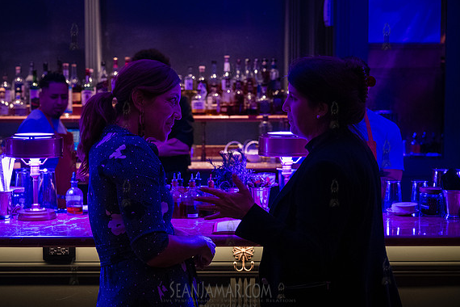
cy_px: 161
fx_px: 779
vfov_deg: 22.3
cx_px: 202
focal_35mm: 61
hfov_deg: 32.8
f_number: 3.5
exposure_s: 1/250
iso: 8000
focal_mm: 53
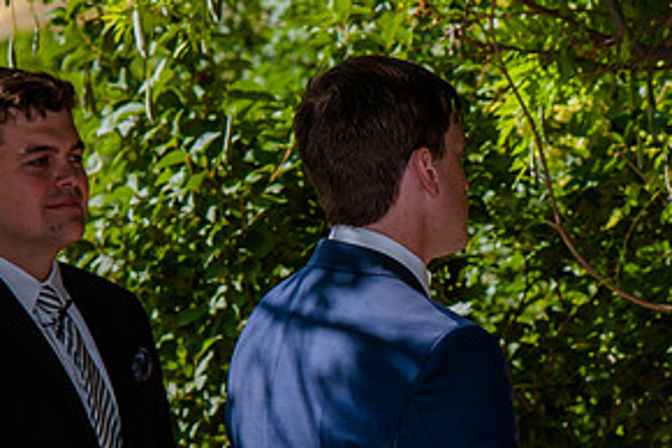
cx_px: 504
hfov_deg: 7.3
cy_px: 344
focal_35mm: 284
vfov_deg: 4.8
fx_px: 5298
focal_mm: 92
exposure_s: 1/250
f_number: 6.3
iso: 200
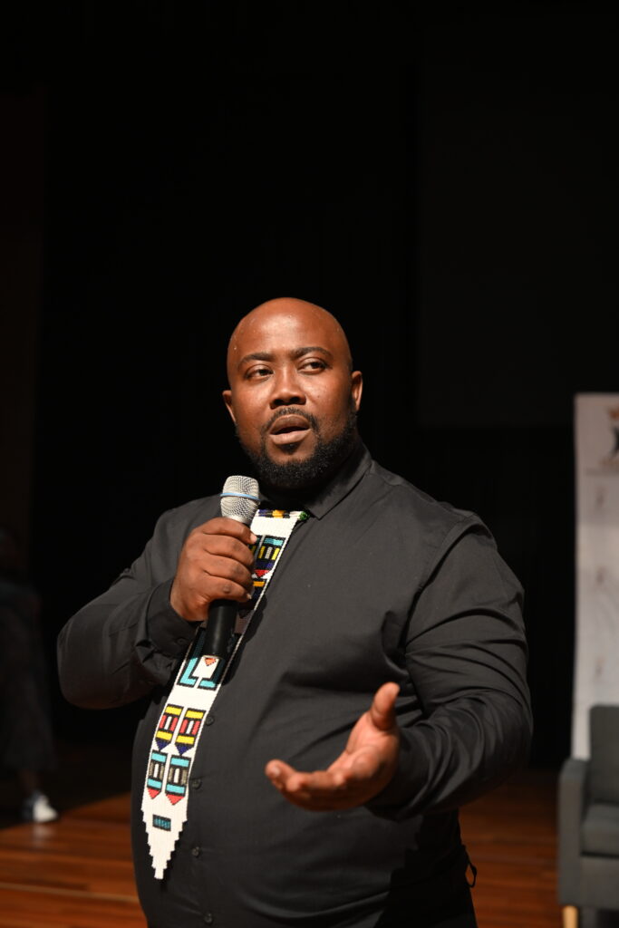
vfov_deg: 41.1
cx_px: 310
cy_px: 464
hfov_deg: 28.1
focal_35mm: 48
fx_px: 1237
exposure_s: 1/80
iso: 1000
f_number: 2.8
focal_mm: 48
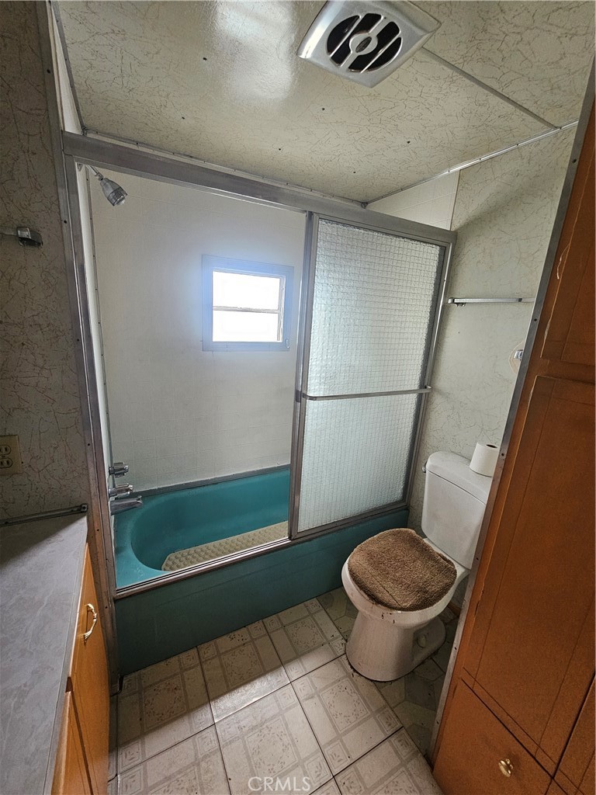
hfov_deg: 89.9
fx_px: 298
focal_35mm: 13
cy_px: 398
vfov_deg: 106.2
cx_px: 298
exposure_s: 1/60
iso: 400
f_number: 2.2
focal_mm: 2.2
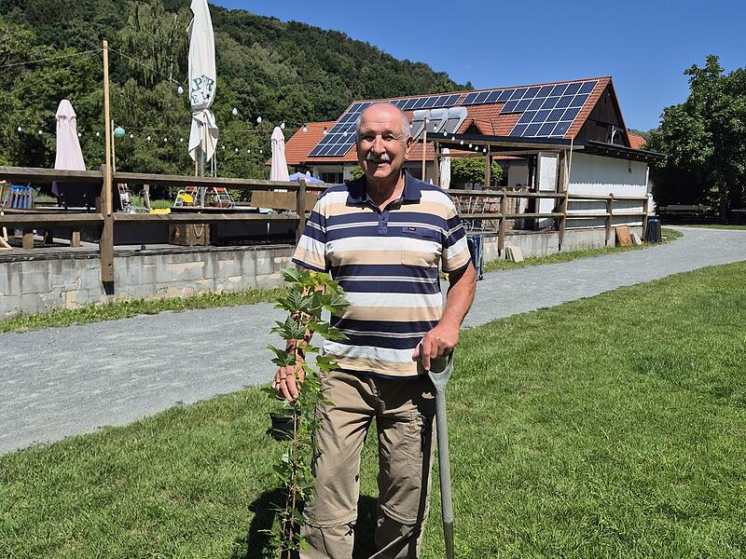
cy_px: 280
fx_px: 496
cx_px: 373
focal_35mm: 23
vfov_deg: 58.9
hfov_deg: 73.9
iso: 25
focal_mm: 5.4
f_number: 1.8
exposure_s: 1/3200
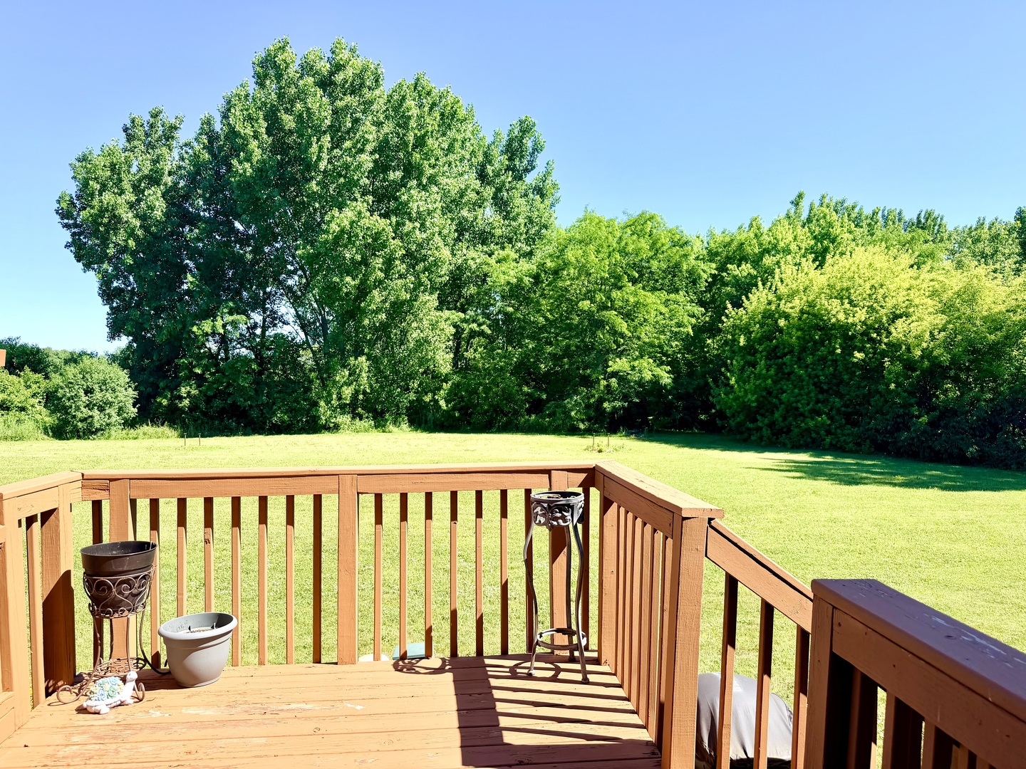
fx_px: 711
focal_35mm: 24
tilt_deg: -1.6
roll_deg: -0.3
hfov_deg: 71.6
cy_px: 384
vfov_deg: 56.8
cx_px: 513
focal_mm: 6.76
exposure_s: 1/2000
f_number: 1.78
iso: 80
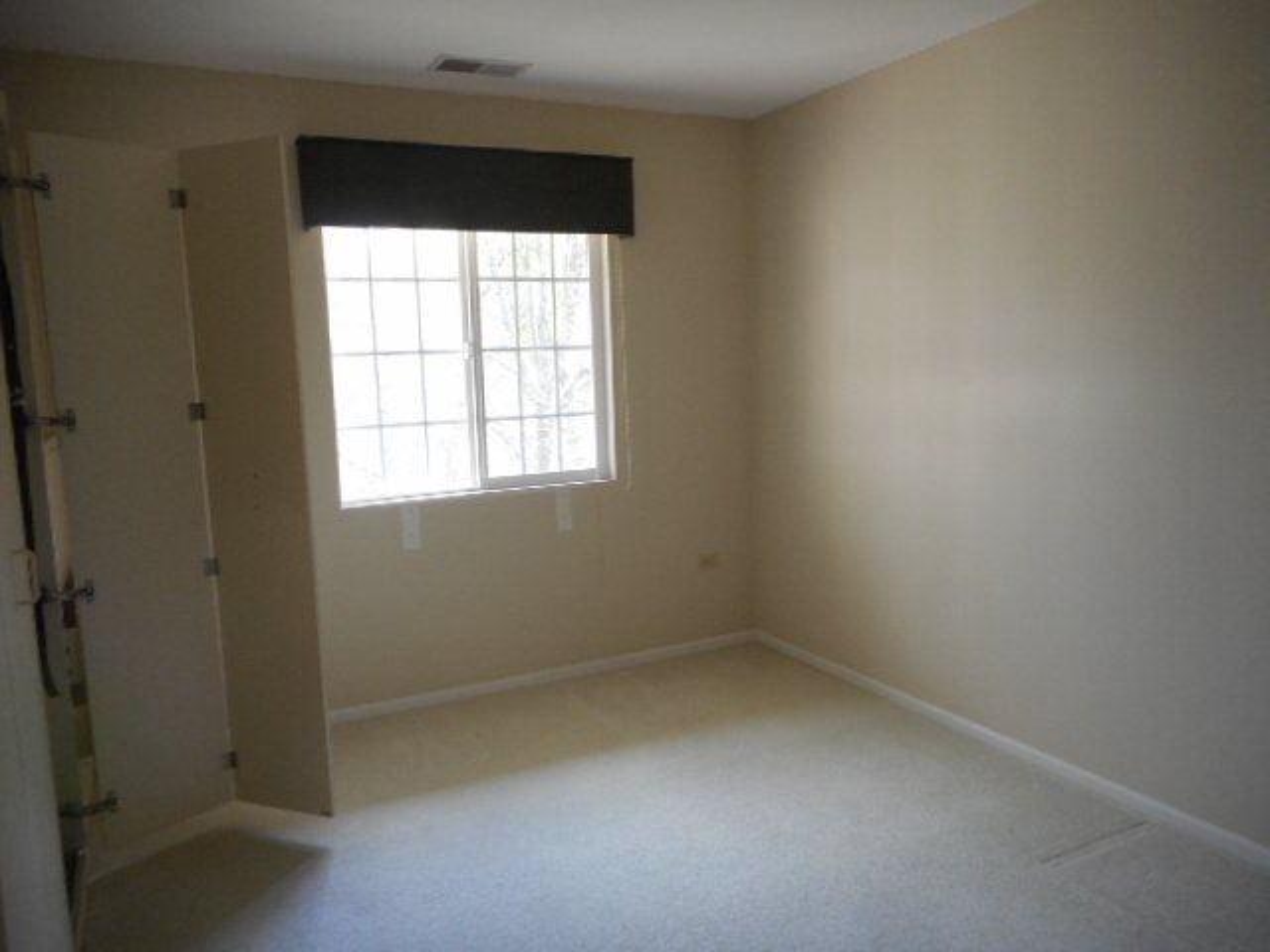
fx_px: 917
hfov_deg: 69.4
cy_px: 476
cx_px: 635
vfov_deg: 54.9
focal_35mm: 25
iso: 140
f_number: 3.7
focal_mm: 4.5
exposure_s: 1/30
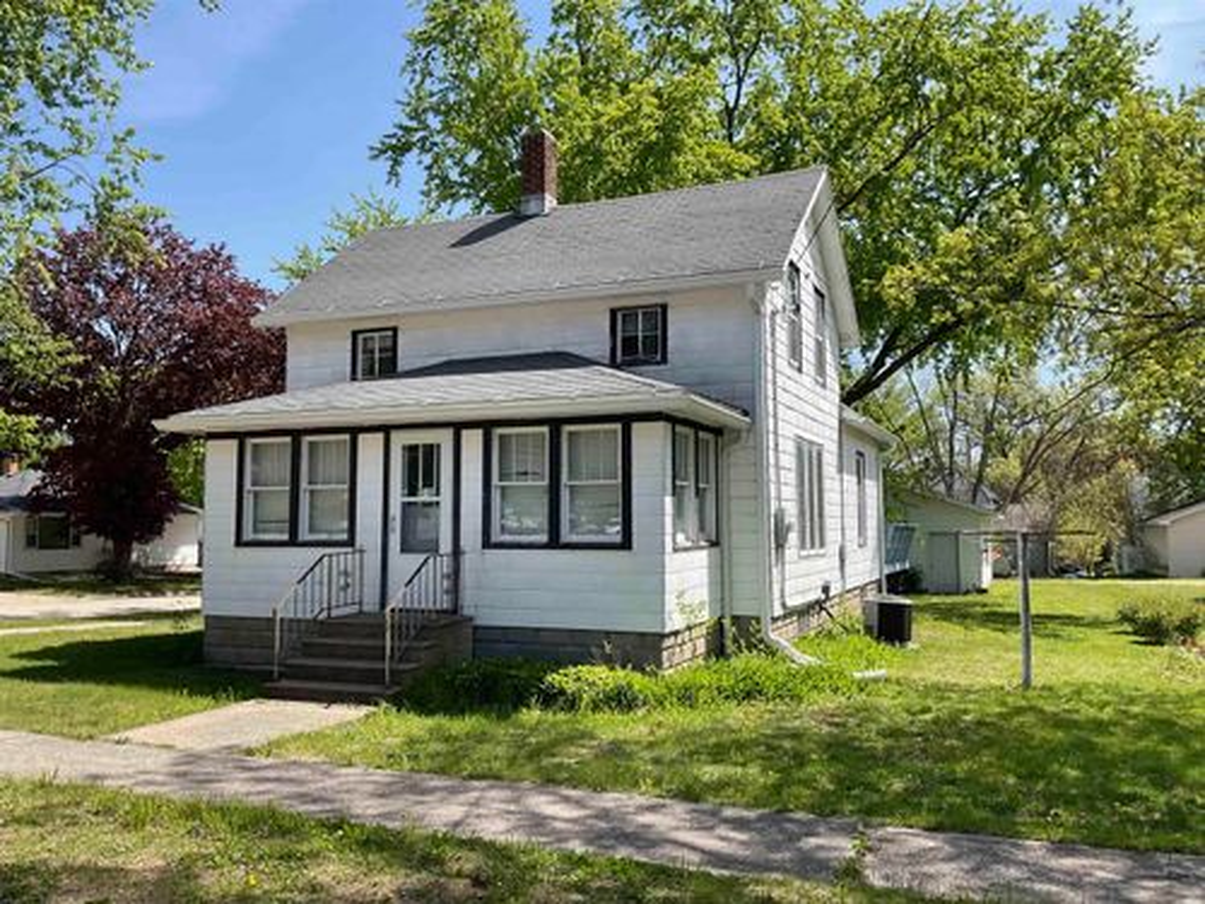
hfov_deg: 61.7
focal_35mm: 29
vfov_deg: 48.2
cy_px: 452
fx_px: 1010
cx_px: 602
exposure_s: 1/944
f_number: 1.8
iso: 16
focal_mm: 3
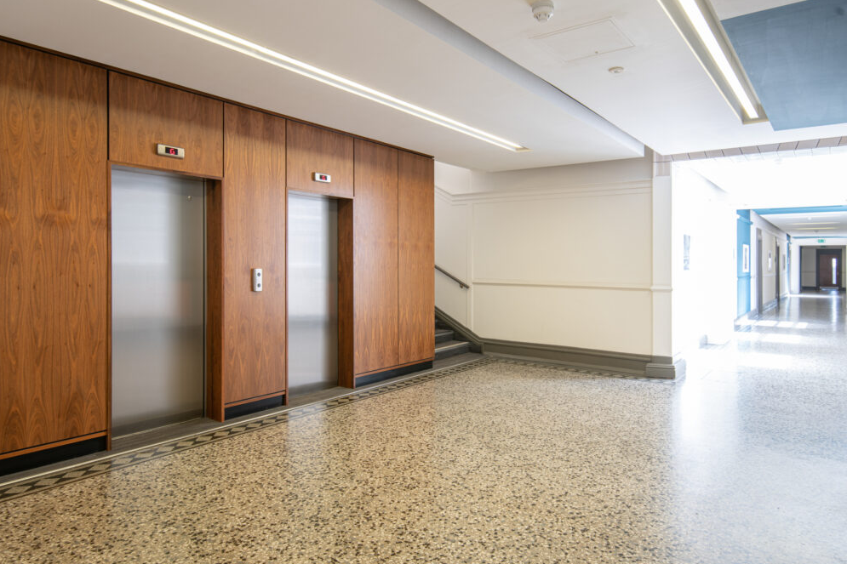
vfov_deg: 55.1
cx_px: 432
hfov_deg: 76.1
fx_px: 541
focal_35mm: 23
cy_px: 279
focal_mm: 22
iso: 100
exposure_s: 1/2.5
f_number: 8
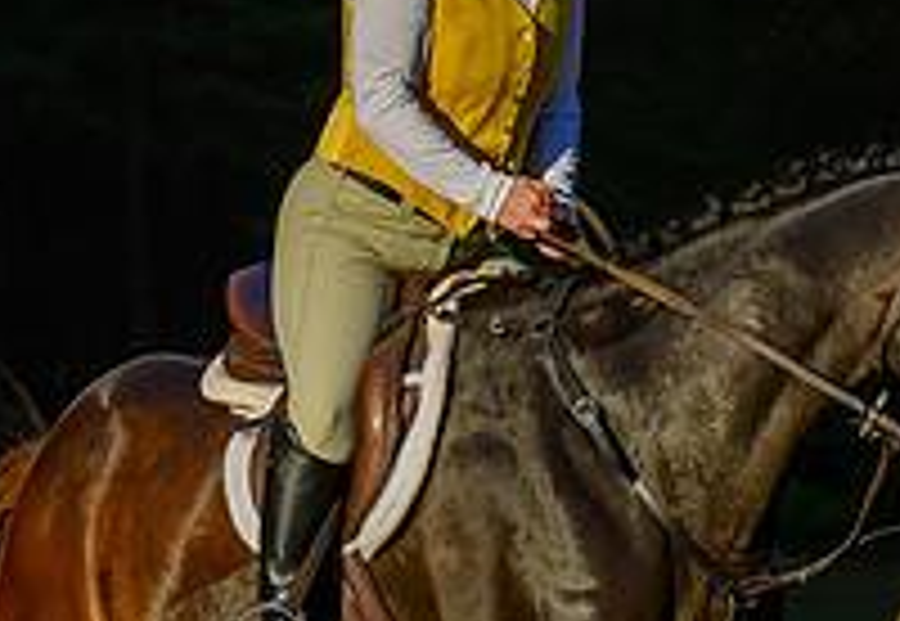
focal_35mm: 301
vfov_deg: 4.7
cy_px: 432
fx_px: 7606
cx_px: 610
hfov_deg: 6.8
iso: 2000
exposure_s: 1/2500
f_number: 5.6
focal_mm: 97
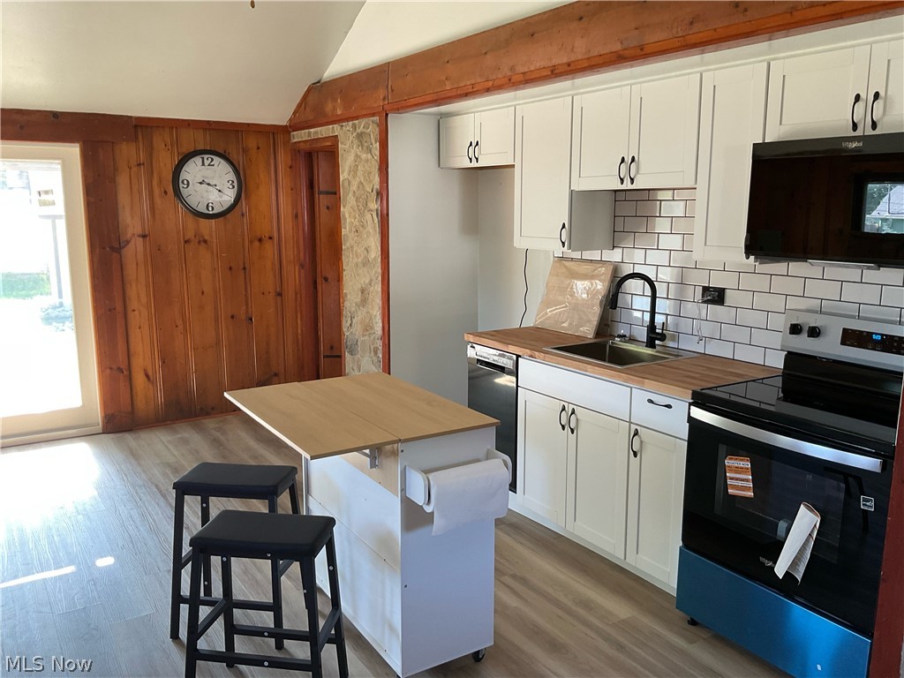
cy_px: 339
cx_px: 452
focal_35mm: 29
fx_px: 757
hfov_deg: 61.7
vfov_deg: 48.2
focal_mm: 3
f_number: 1.8
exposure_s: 1/50
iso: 64
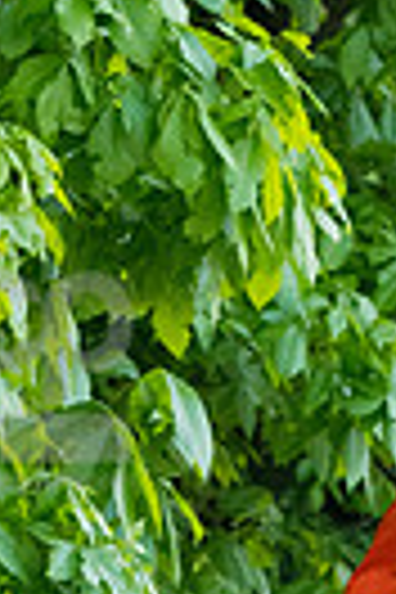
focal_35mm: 594
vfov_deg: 3.5
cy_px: 846
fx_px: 9800
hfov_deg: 2.3
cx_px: 520
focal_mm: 116
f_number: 5.6
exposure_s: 1/1250
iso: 3200
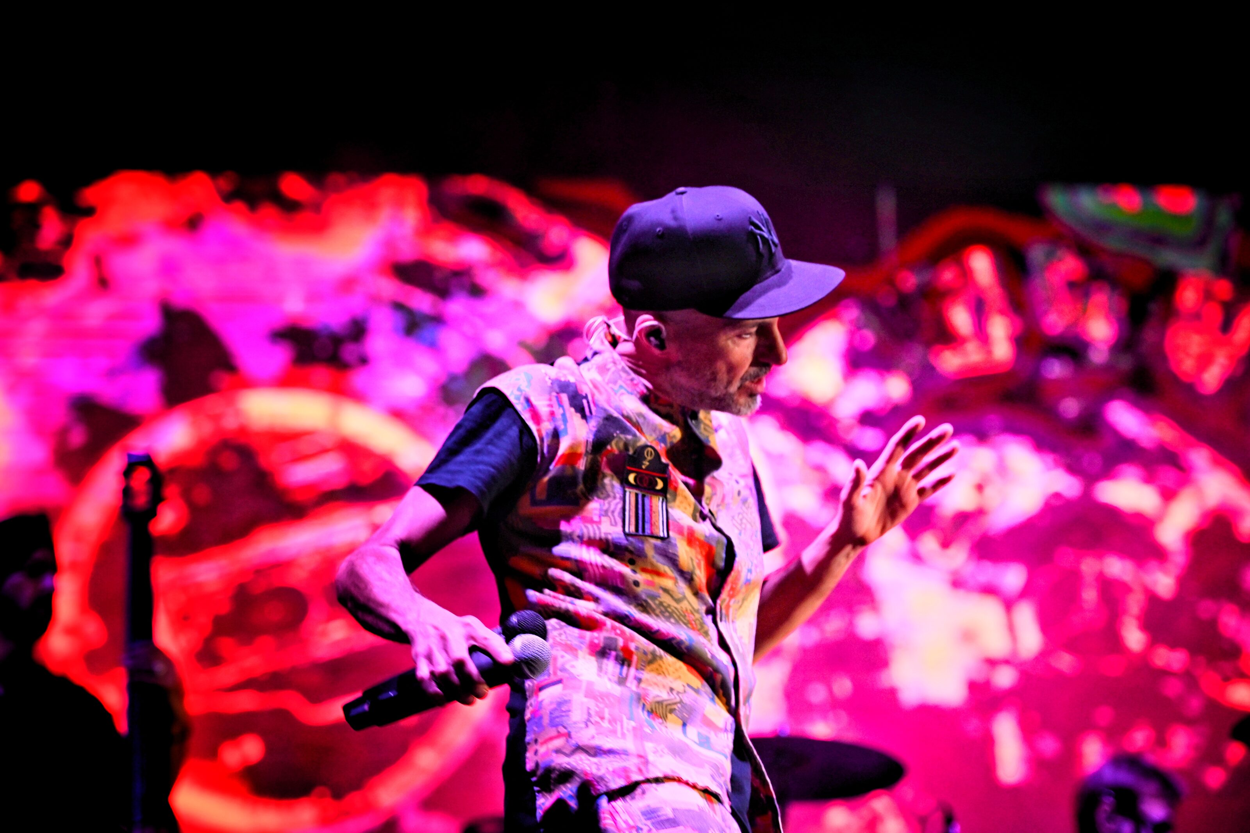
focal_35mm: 105
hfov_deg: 19.5
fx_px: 3645
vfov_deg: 13.0
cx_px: 625
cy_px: 416
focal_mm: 105
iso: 2000
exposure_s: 1/250
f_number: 2.8
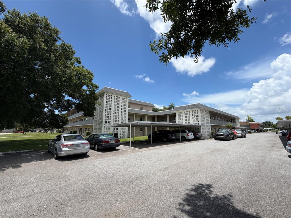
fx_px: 118
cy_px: 109
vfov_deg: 85.7
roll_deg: +0.5
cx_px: 146
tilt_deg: +9.1
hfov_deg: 102.1
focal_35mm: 14
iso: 20
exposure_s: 1/1145
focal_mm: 2.22
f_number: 2.2
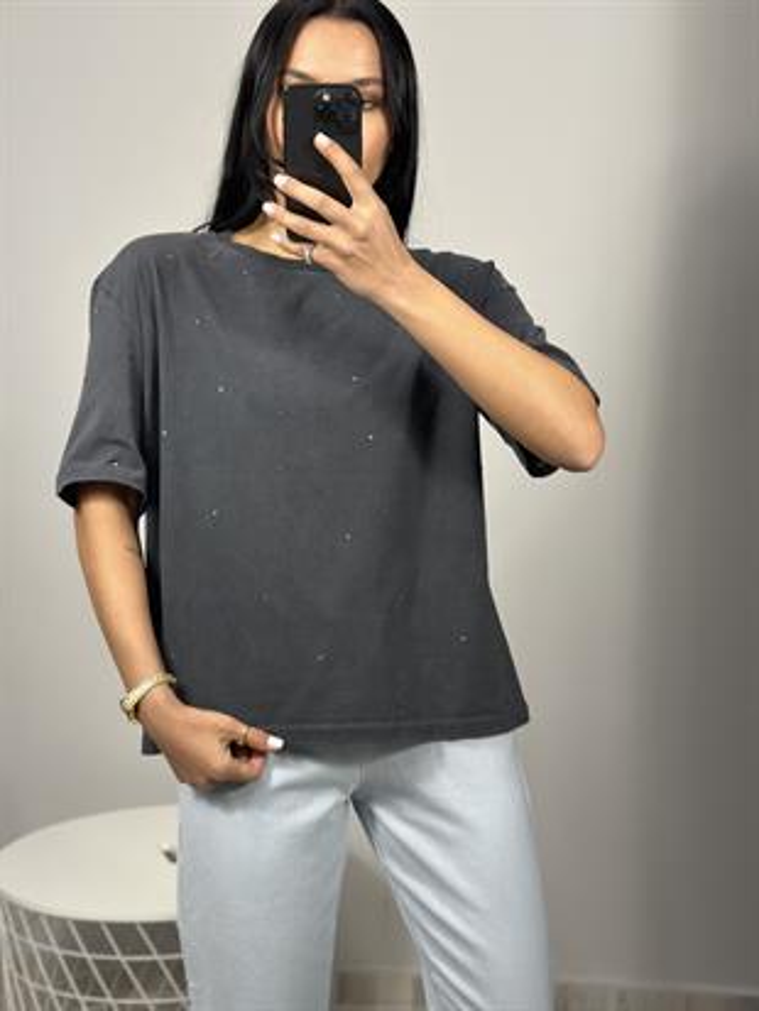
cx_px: 380
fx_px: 1403
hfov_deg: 30.3
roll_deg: -1.6
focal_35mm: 48
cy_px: 506
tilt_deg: -27.5
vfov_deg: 39.6
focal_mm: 6.86
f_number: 1.78
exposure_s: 1/50
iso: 64
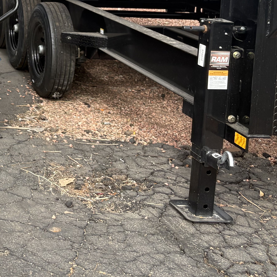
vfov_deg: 22.3
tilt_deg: -8.9
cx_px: -161
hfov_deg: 19.7
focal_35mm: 74
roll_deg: -1.0
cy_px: -12
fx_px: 670
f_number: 1.6
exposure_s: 1/840
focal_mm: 5.96
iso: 64
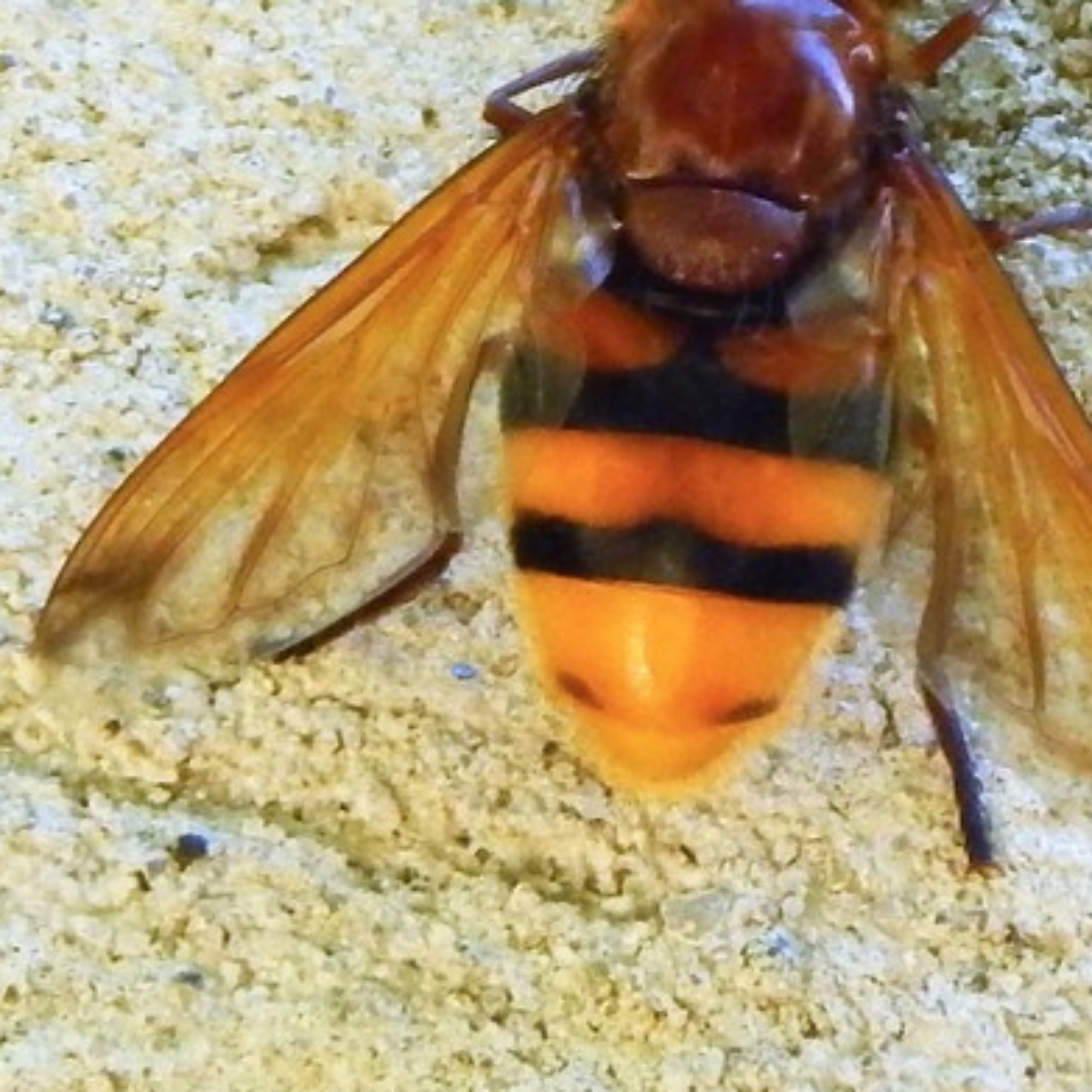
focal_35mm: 608
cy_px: 285
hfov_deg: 2.9
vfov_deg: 2.9
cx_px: 750
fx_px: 21700
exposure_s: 1/60
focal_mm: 56.5
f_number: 5.7
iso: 320
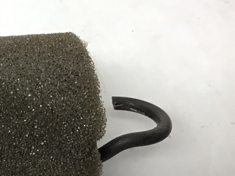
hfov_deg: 17.5
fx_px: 672
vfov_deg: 14.9
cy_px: 143
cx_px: -136
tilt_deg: -57.4
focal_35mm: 99
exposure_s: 1/30
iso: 64
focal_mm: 3.3
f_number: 2.4
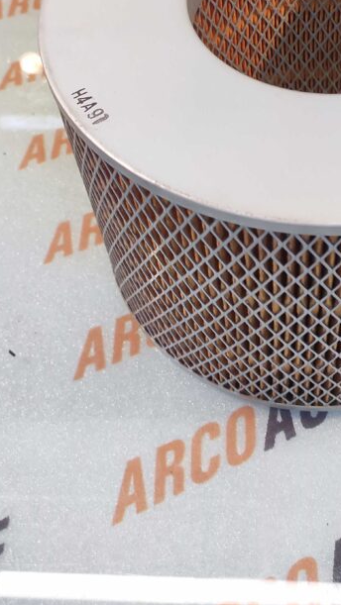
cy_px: 107
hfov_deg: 34.9
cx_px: 327
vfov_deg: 57.2
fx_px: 498
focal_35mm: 31
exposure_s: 1/33
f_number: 1.79
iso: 178
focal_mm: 4.74
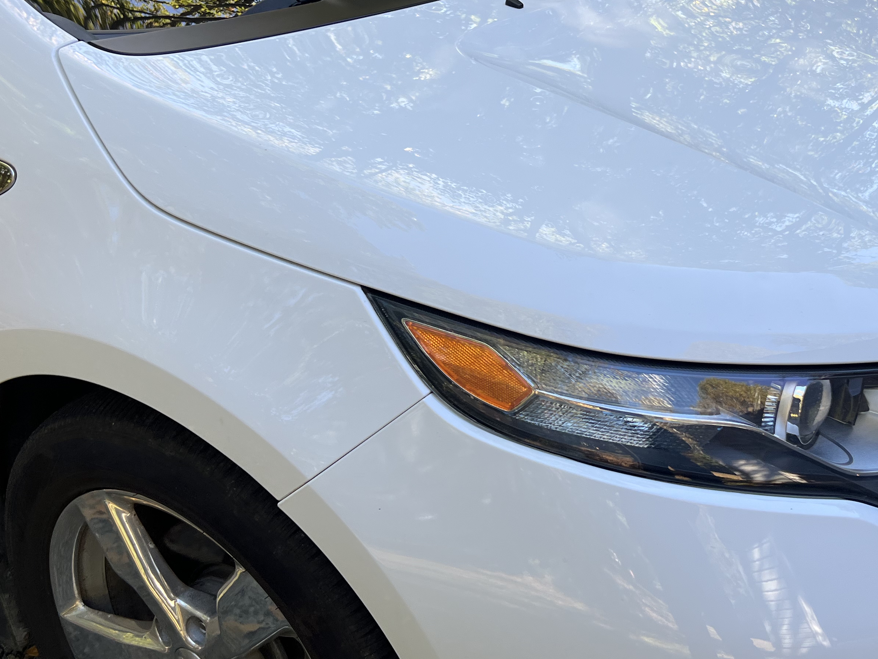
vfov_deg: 32.8
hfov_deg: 42.5
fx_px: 1116
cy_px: 269
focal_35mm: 44
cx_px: 565
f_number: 1.5
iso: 50
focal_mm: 5.7
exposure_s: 1/446
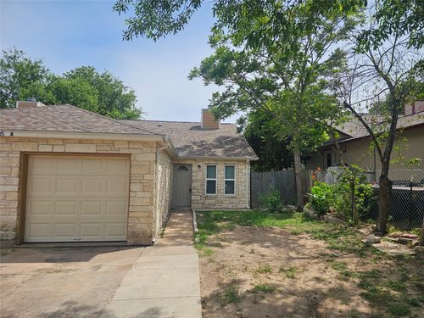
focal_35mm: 23
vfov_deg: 58.9
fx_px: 282
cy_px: 159
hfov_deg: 73.9
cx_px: 212
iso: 10
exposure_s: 1/963
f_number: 1.7
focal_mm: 6.3
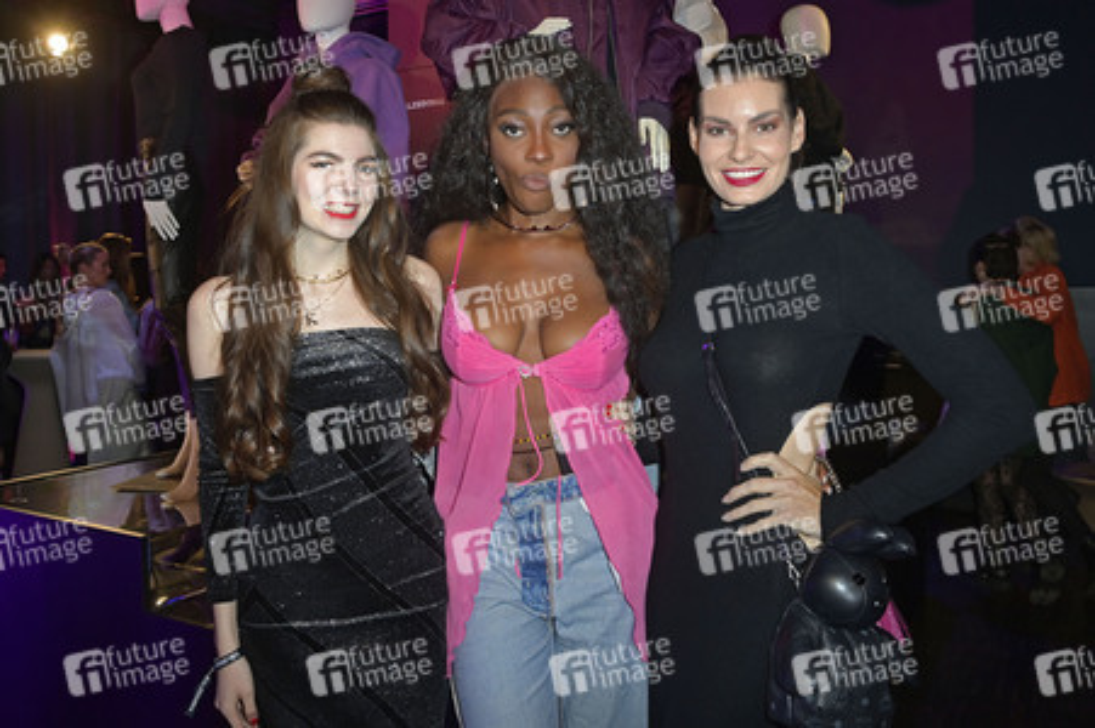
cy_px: 364
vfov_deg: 46.3
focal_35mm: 28
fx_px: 851
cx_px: 548
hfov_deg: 65.5
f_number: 5
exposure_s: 1/125
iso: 1600
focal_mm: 28
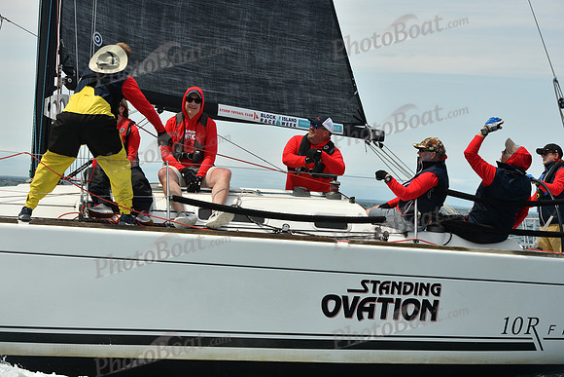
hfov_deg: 28.8
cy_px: 188
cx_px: 282
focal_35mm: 70
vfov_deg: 19.5
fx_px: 1097
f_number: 9
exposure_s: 1/1250
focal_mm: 70
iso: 320
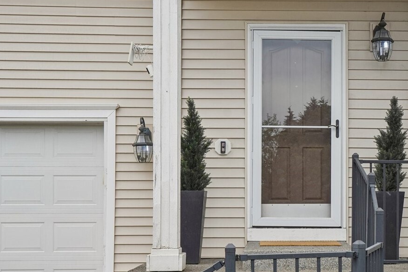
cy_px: 214
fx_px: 657
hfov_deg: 33.9
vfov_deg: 23.1
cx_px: 298
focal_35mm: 58
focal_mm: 30
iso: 400
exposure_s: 1/500
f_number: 8
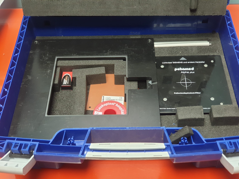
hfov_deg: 36.8
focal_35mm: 52
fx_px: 359
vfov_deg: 28.0
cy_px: 90
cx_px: 120
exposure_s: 1/33
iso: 200
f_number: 2.4
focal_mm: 6
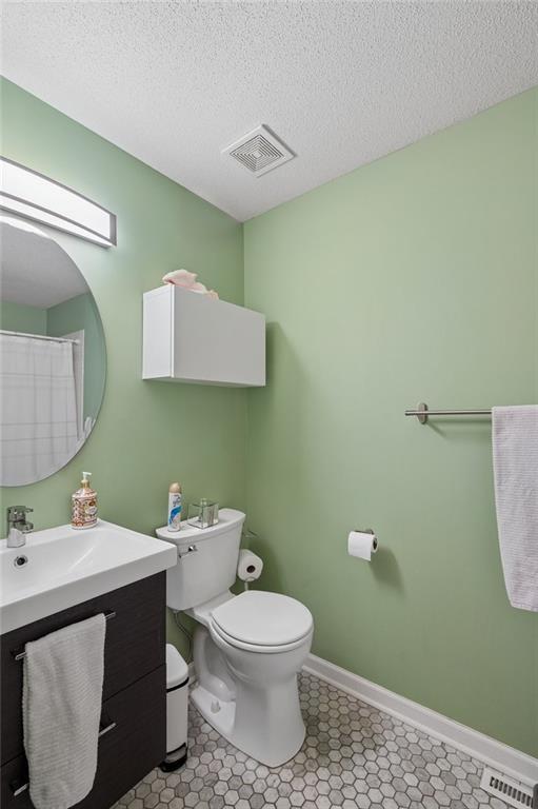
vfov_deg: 96.8
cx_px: 269
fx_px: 359
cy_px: 404
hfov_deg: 73.7
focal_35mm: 16
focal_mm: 16
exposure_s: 1/20
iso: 640
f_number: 6.3
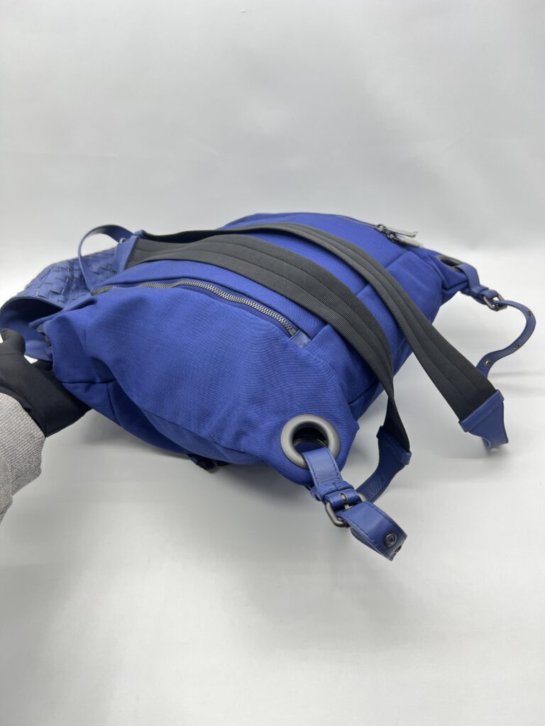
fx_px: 546
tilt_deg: -35.1
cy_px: 363
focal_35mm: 26
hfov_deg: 53.1
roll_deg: +2.5
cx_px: 272
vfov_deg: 67.3
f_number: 1.5
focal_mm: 5.7
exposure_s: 1/100
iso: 64
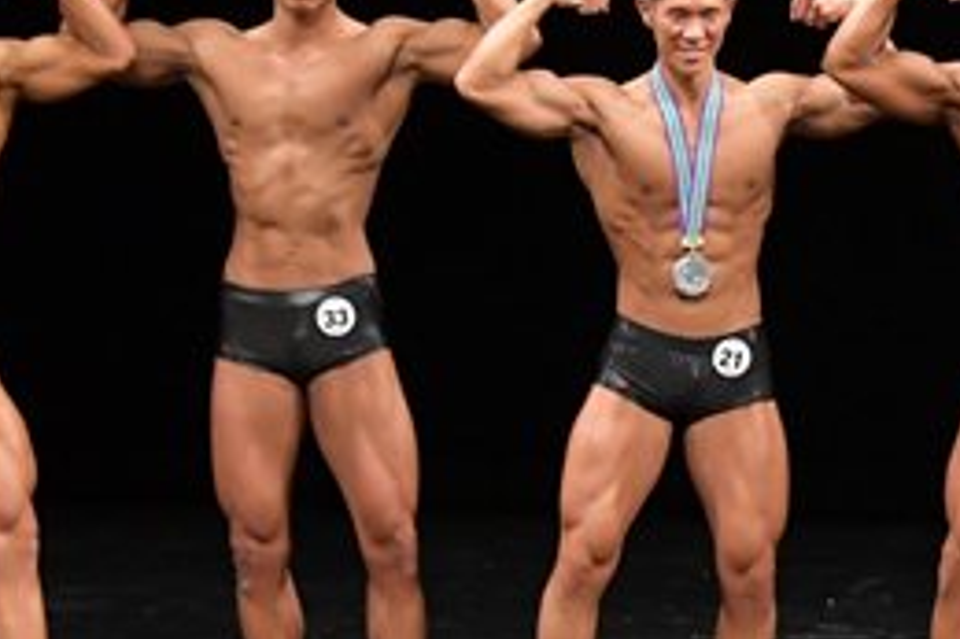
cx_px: 999
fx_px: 11699
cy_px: 251
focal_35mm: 439
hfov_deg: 4.7
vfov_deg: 3.1
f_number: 5.6
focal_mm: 98
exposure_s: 1/400
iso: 3200
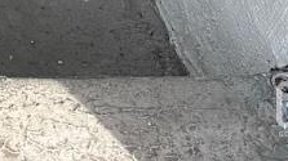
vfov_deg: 5.6
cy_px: -554
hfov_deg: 9.5
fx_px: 1343
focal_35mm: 176
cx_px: -575
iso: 80
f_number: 1.78
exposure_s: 1/1613
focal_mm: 6.86
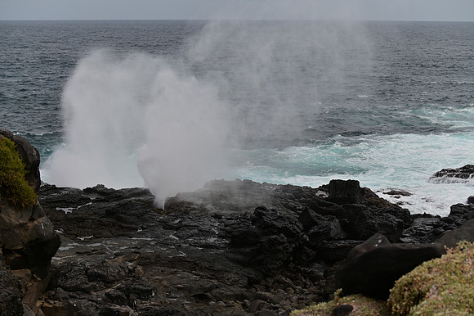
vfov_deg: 19.4
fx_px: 921
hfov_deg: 28.9
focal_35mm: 70
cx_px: 237
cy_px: 158
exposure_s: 1/1000
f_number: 7.1
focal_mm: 70
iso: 200
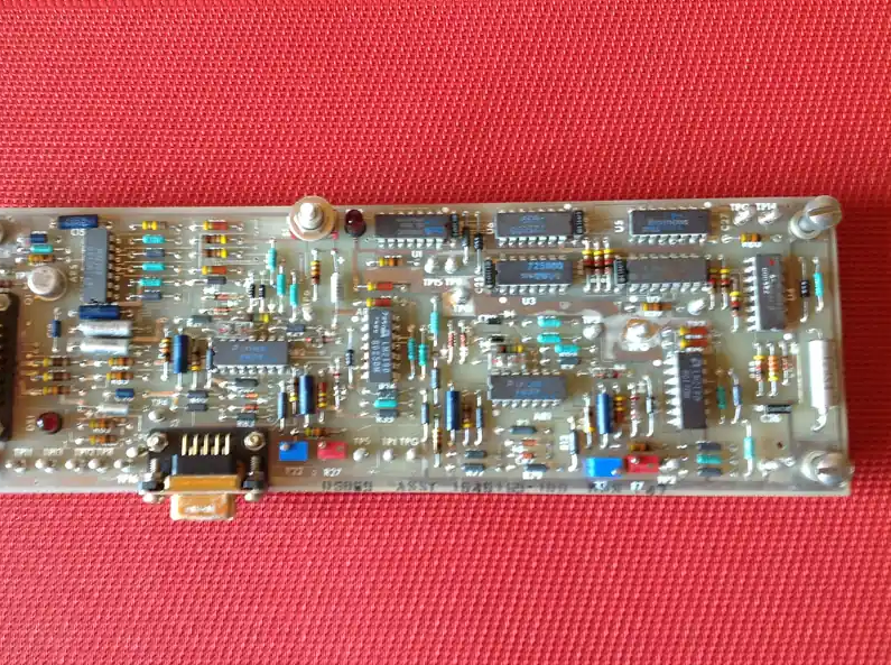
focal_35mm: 44
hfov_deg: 42.8
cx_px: 353
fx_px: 1130
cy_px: 316
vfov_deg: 32.8
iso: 100
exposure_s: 1/15
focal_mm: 4.28
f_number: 2.4
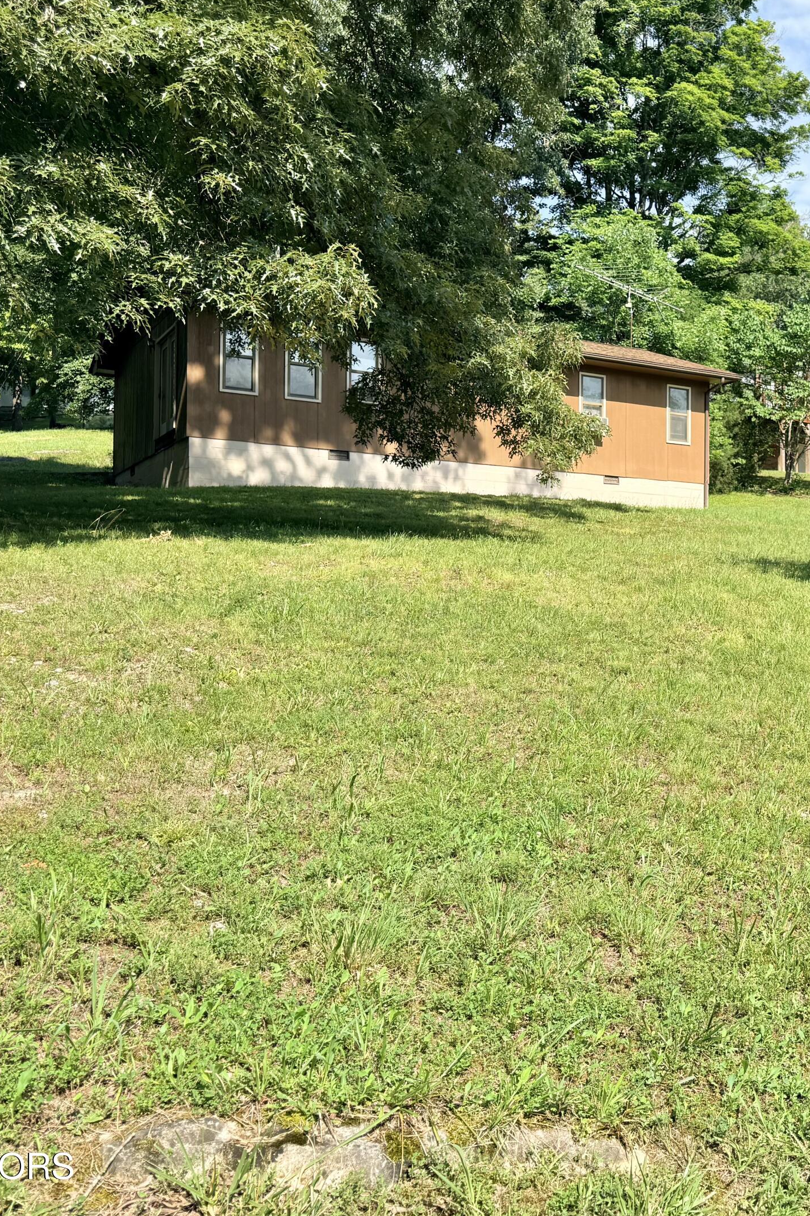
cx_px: 656
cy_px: 586
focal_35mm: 35
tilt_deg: +2.2
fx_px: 1182
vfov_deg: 54.4
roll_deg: -0.1
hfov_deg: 36.5
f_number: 1.78
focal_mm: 6.76
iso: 80
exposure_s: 1/2445
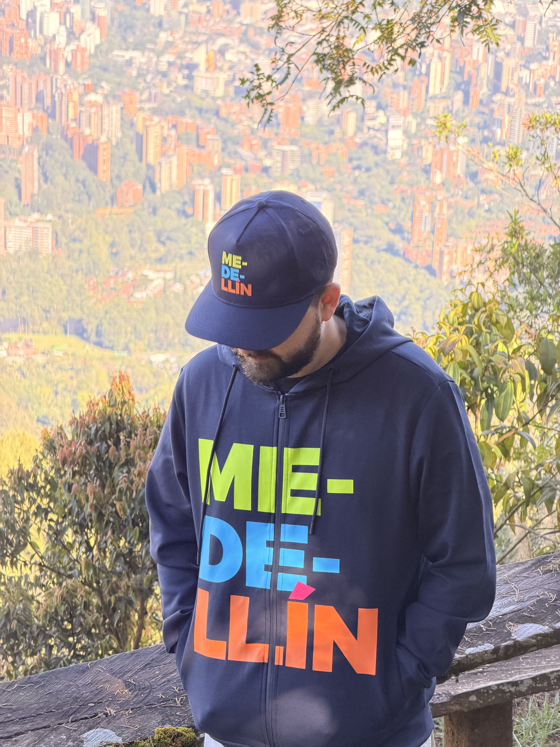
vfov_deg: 19.6
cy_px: 374
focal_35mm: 100
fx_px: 2157
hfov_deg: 14.8
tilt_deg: -22.7
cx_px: 280
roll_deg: -3.4
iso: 250
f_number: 2.8
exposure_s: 1/121
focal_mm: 16.89
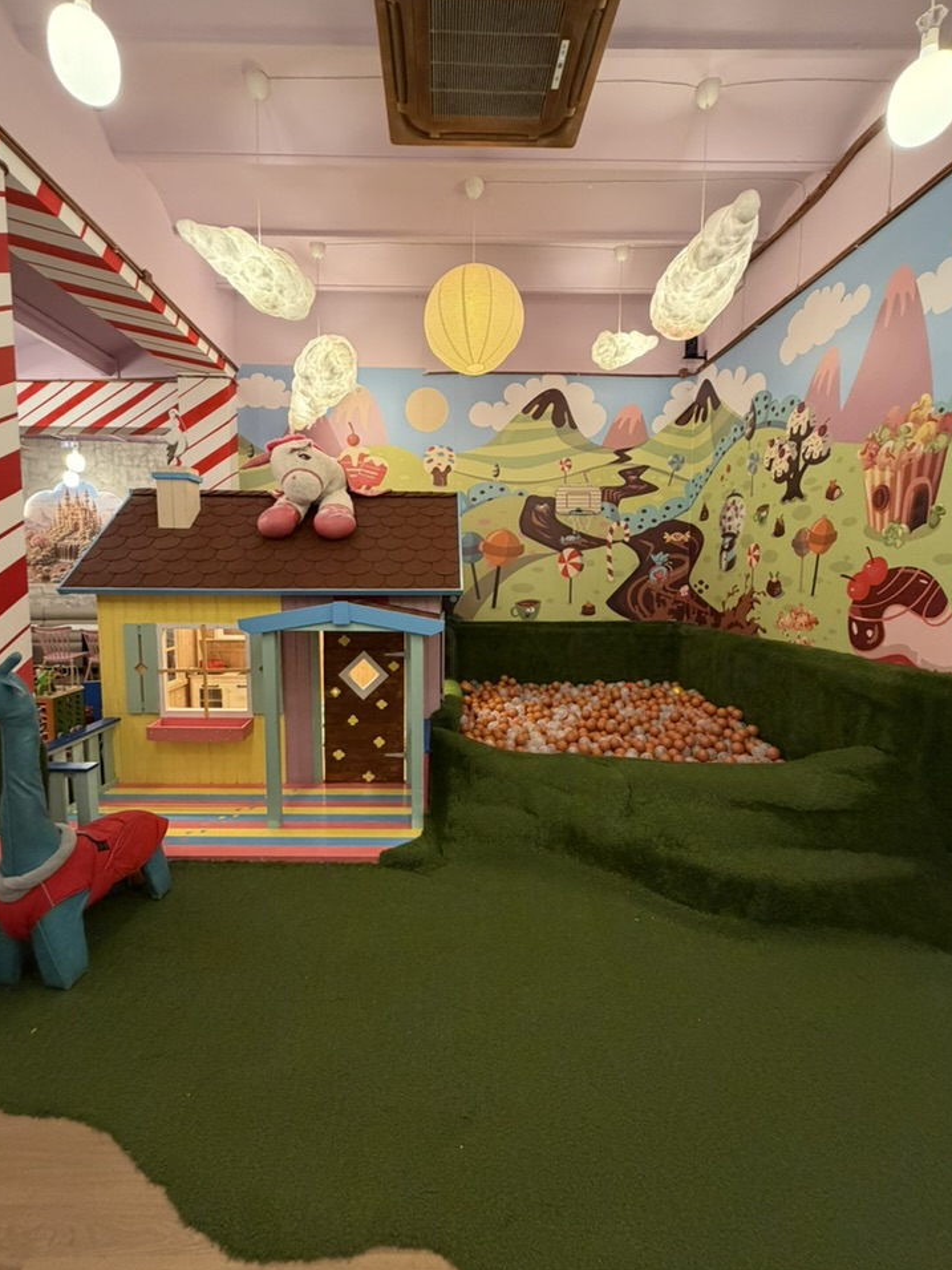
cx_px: 454
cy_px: 624
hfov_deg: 81.7
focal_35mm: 15
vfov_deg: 98.2
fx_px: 550
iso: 400
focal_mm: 2.22
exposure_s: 1/50
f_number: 2.2
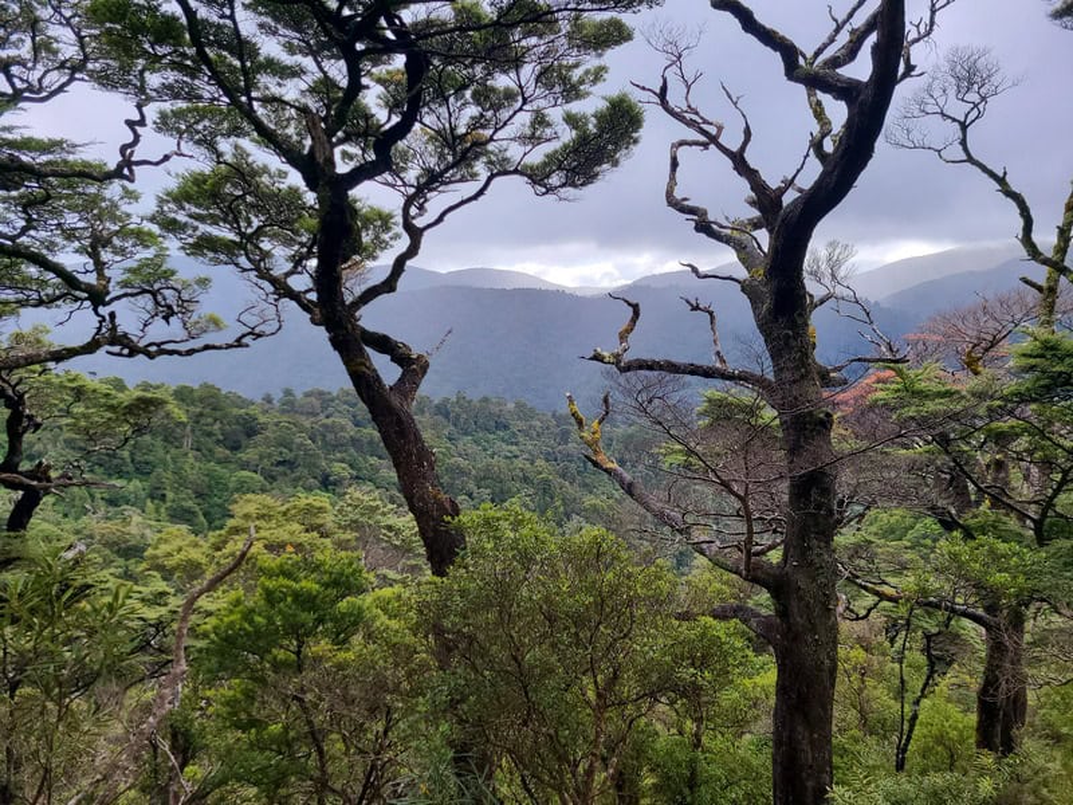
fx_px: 806
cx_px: 536
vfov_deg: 53.1
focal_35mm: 26
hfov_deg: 67.3
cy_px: 402
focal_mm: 5.4
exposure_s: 1/909
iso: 40
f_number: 1.8
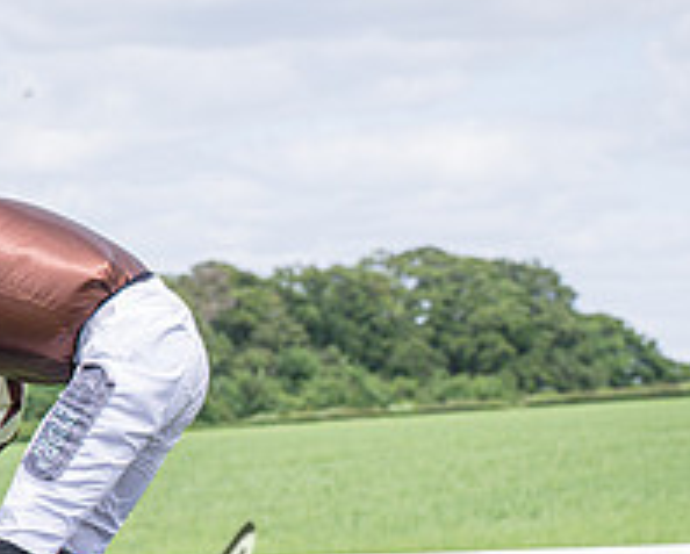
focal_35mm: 237
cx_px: 141
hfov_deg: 8.1
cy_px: 543
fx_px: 4847
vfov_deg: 6.5
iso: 400
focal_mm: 70
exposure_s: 1/1600
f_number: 5
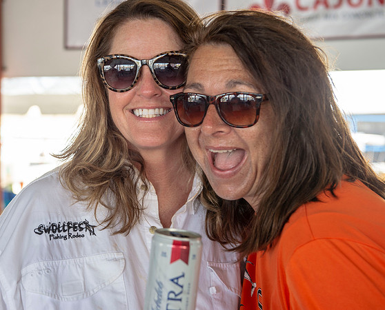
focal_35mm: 68
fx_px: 780
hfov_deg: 27.6
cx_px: 151
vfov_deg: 22.5
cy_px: 156
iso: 200
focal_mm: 60
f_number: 5.6
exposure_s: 1/60
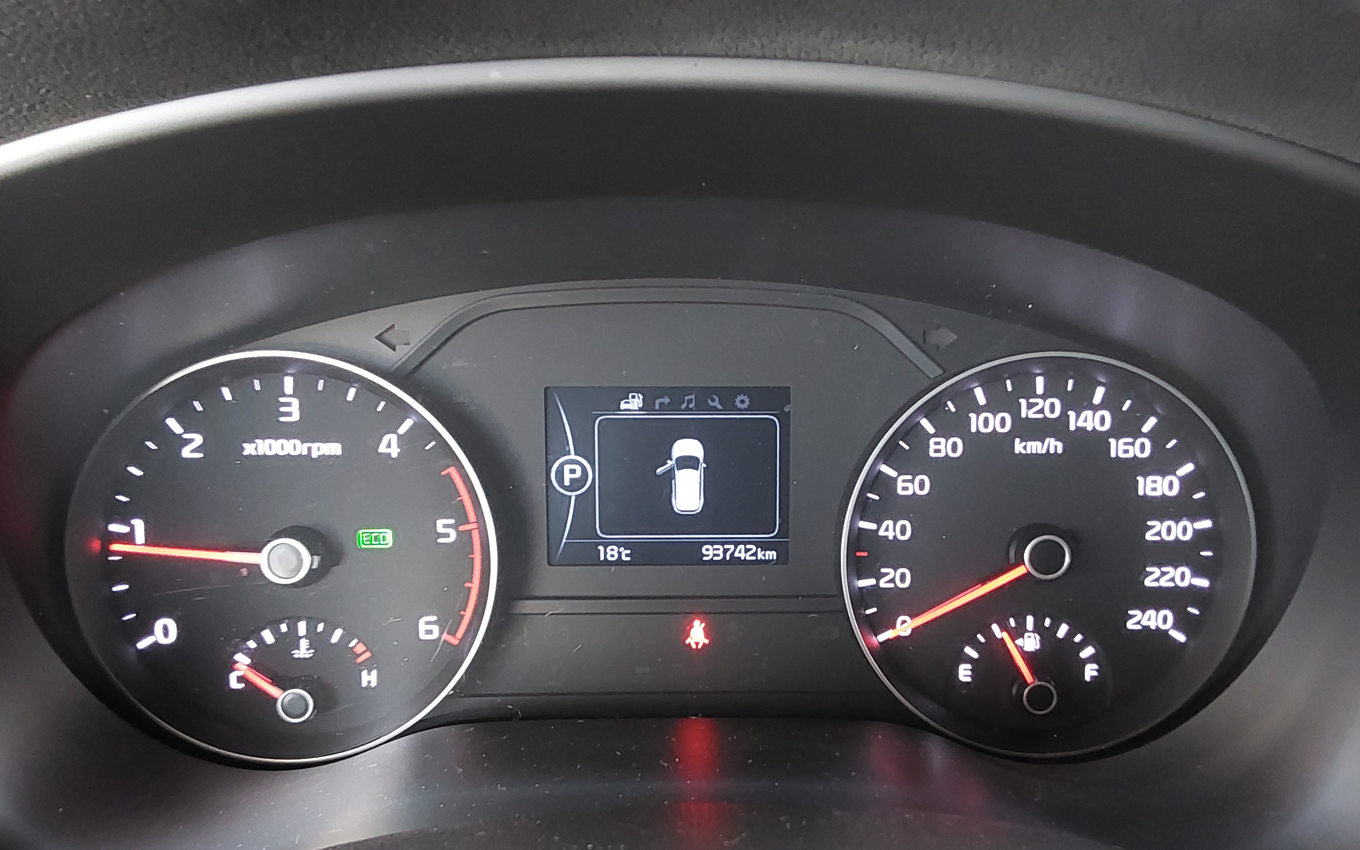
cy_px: 513
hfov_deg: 62.9
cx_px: 683
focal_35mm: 30
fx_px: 1112
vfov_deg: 41.6
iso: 400
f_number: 1.9
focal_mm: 2.91
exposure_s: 1/30
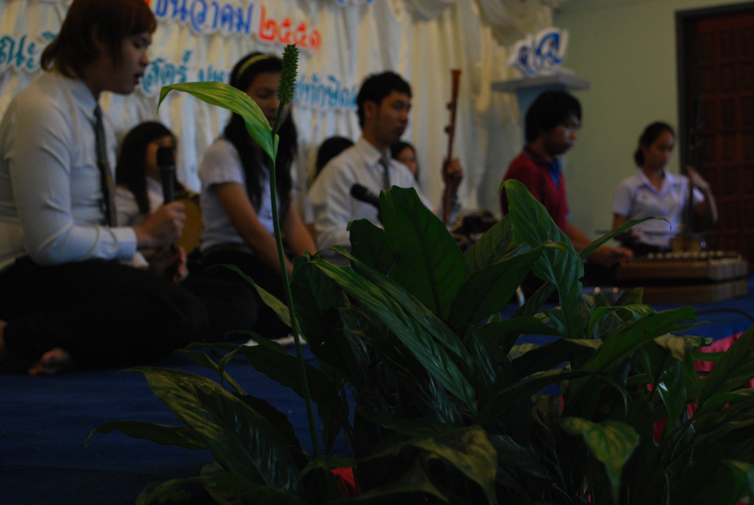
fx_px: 1069
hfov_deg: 38.8
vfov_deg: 26.6
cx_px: 377
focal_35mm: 51
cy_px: 252
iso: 800
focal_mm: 34
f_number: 5.6
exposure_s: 1/25
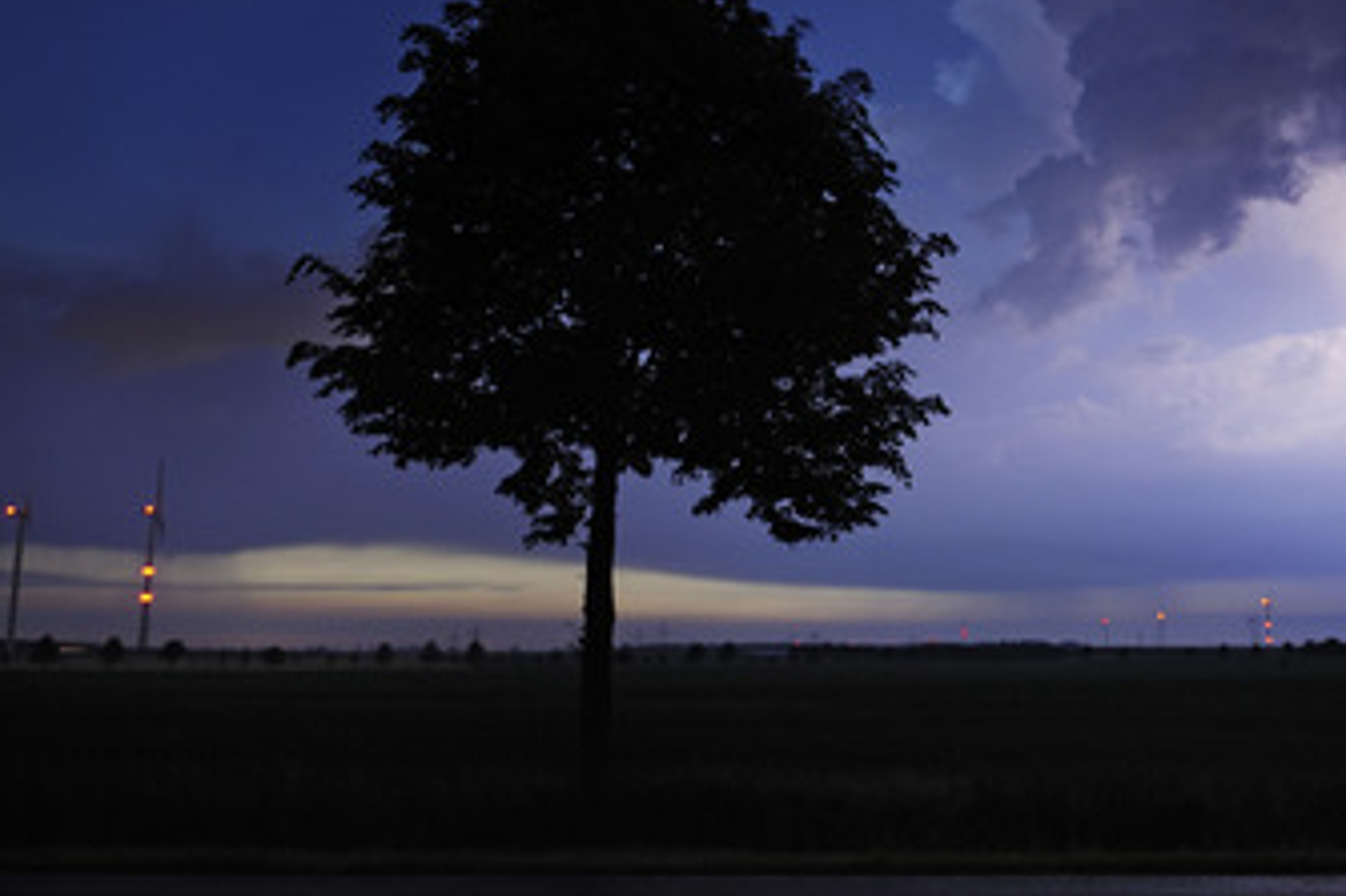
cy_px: 354
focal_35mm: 39
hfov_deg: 49.3
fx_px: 1457
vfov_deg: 34.1
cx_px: 806
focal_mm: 29
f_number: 2.8
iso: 1000
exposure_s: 2.5
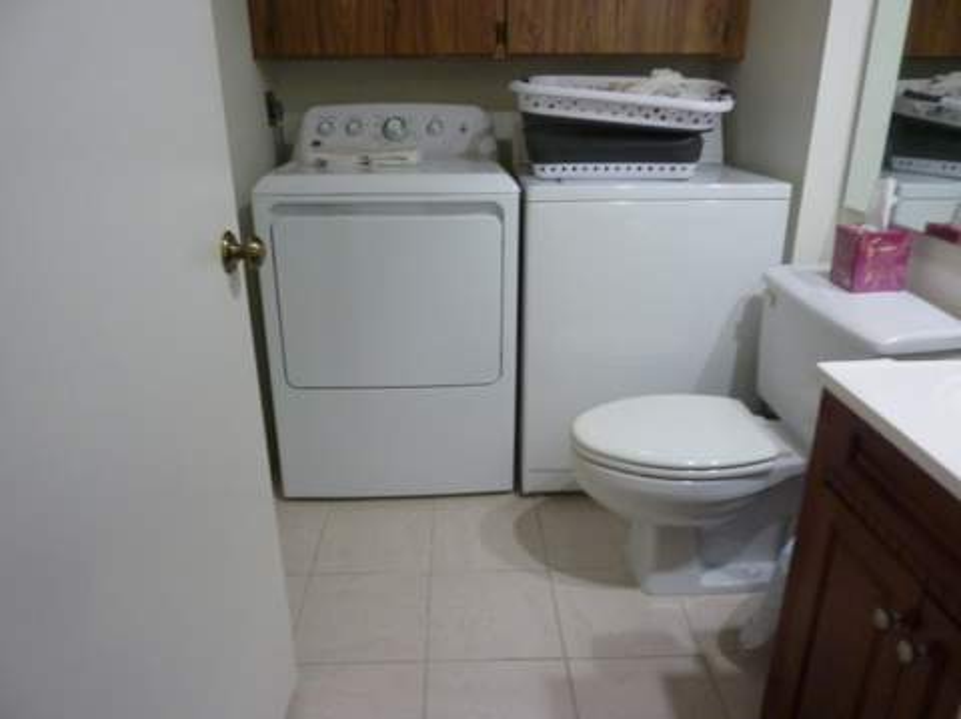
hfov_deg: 69.4
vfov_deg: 54.8
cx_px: 480
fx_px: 693
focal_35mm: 25
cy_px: 360
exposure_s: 1/20
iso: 400
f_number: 3.3
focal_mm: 4.1
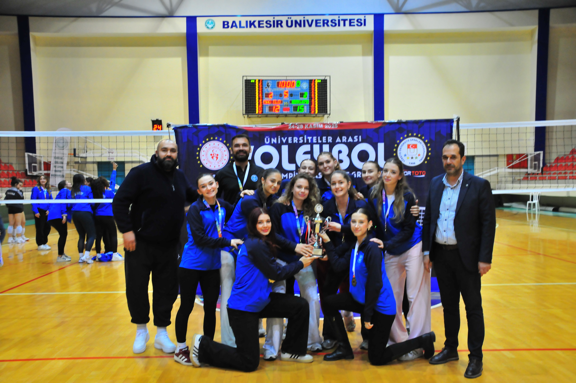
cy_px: 192
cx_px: 288
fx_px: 575
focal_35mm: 36
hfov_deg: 53.2
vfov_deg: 36.8
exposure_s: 1/30
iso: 1100
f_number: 3.8
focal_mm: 24
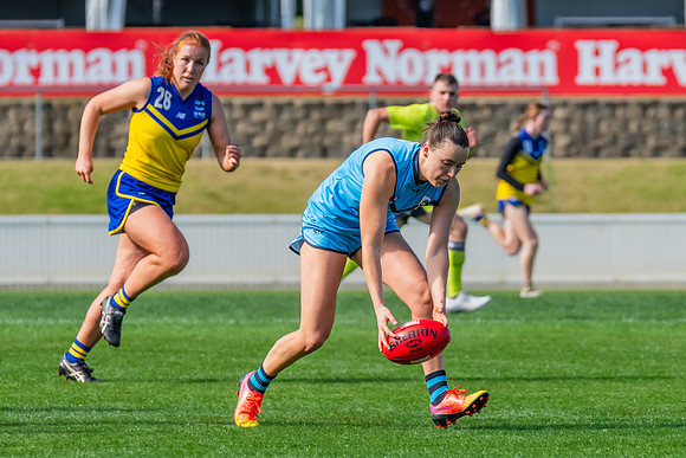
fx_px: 10252
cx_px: 439
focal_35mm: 538
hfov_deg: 3.8
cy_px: 263
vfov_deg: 2.6
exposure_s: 1/1250
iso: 800
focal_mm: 330
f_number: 7.1
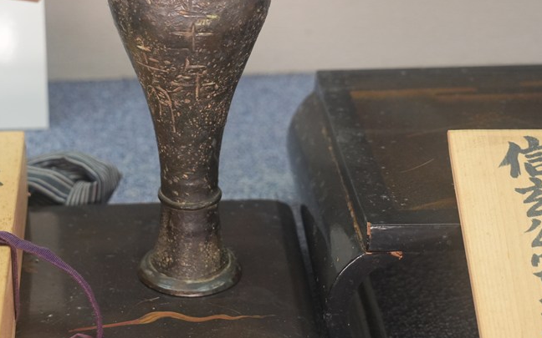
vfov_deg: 15.0
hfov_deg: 23.6
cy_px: 93
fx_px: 1285
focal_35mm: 87
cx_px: 158
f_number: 4
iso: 2500
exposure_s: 1/160
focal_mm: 54
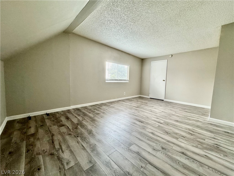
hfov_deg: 102.1
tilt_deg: -4.6
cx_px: 117
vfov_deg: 85.7
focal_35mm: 14
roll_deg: -1.7
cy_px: 88
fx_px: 95
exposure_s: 1/60
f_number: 2.2
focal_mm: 2.22
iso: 320
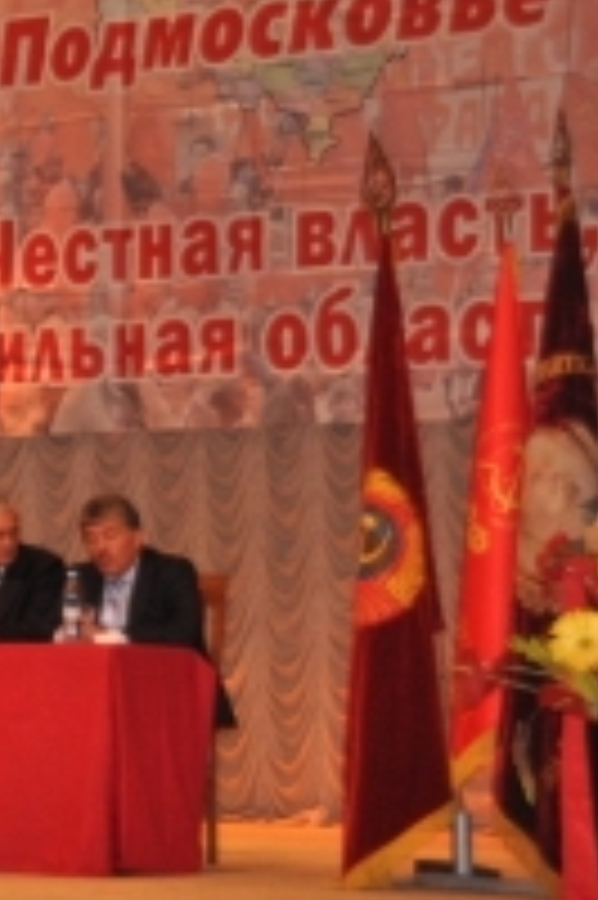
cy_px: 484
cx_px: -517
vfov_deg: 14.4
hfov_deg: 9.1
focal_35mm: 143
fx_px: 3569
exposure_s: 1/60
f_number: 4.2
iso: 800
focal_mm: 38
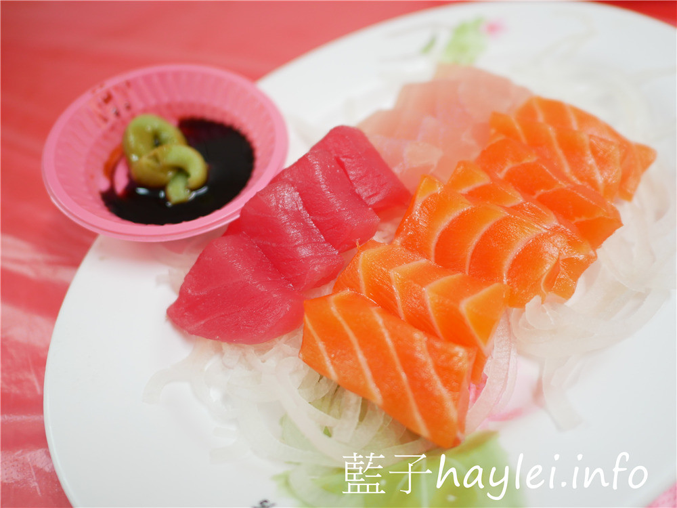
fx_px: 587
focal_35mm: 30
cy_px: 254
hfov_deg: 60.0
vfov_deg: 46.8
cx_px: 338
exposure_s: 1/60
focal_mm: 15
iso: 250
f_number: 1.7
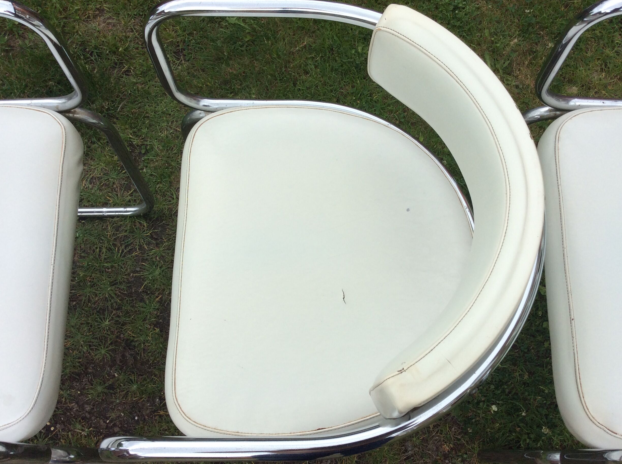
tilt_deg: -71.7
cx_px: 321
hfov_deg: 54.0
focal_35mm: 34
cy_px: 239
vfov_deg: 41.7
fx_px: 610
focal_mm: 3.3
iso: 32
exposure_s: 1/602
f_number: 2.4
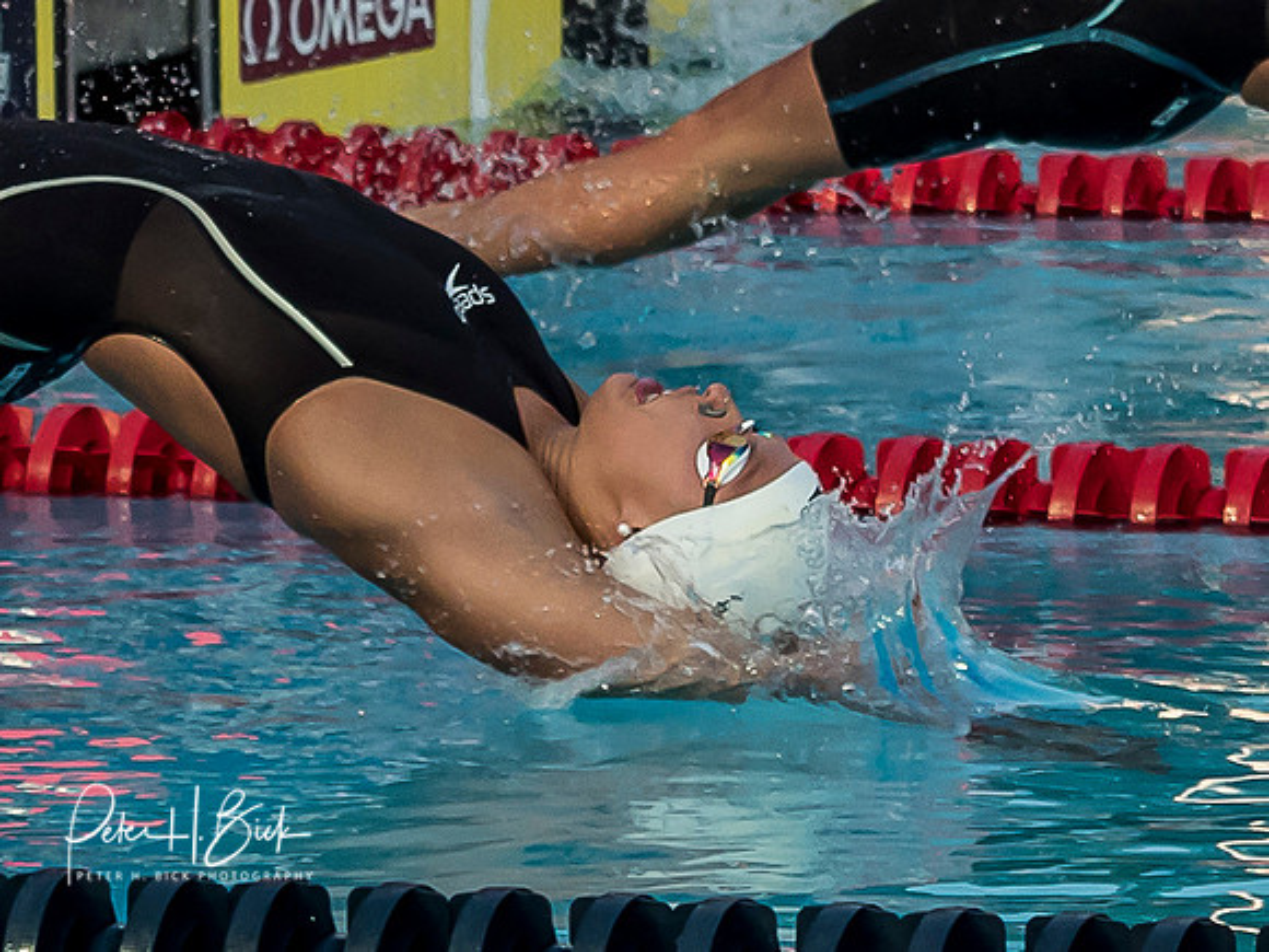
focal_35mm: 361
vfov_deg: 4.1
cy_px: -95
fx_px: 13235
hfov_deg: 5.5
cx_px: 1457
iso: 500
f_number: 3.5
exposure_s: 1/1600
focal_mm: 40
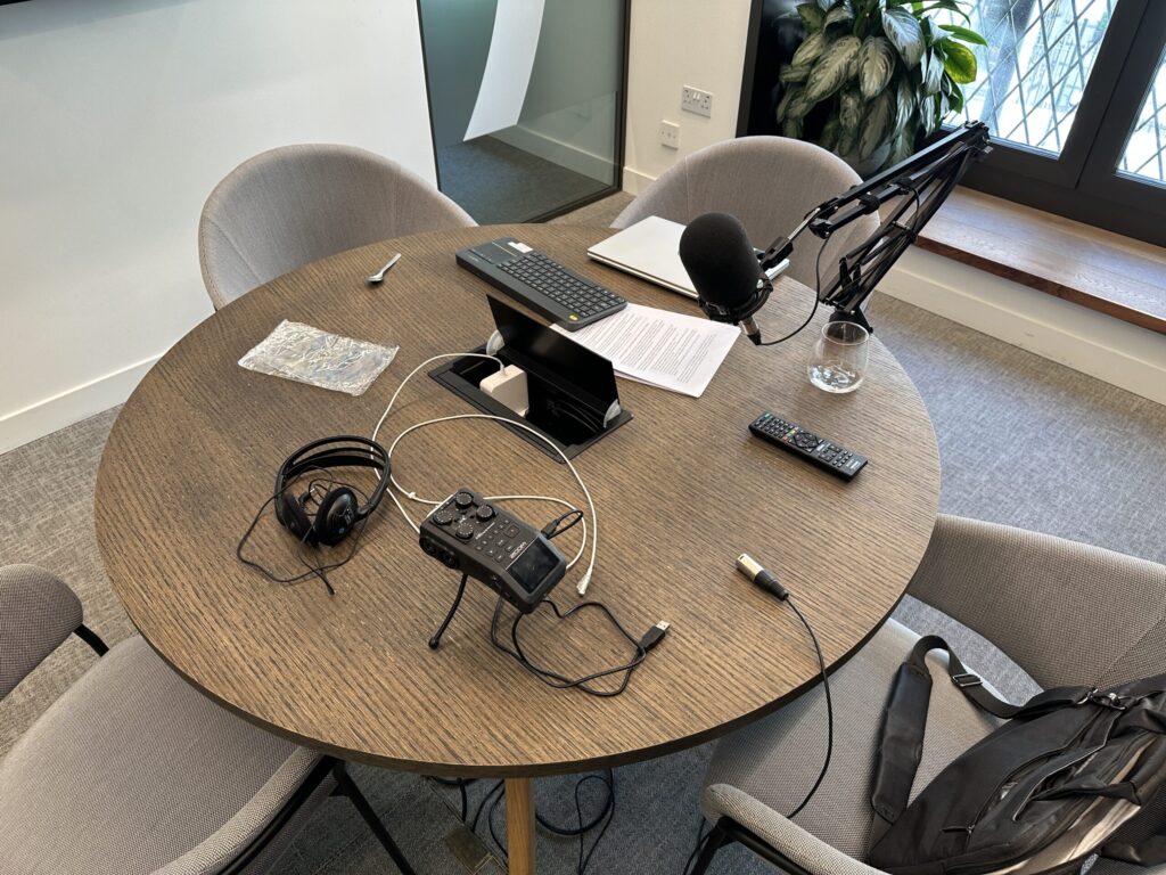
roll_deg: +0.5
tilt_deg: -39.5
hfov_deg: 71.6
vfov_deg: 56.8
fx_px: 808
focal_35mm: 24
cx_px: 583
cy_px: 438
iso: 100
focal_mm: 6.86
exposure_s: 1/100
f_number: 1.78
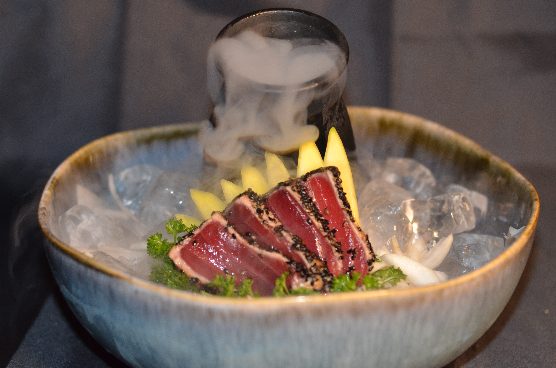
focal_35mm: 75
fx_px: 1156
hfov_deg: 27.0
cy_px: 184
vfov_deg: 18.1
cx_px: 278
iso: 800
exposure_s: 1/60
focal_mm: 50
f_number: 2.8
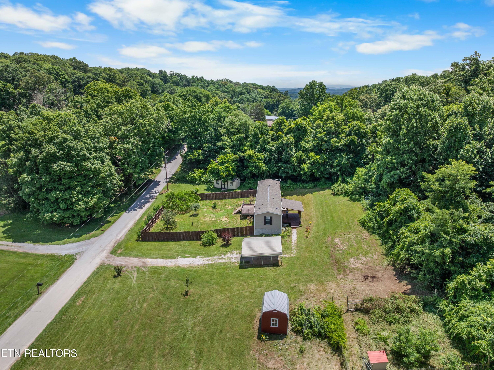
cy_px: 185
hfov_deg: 71.6
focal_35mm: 24
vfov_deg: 56.8
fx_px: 342
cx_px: 247
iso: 120
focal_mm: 12.29
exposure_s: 1/100
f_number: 2.8
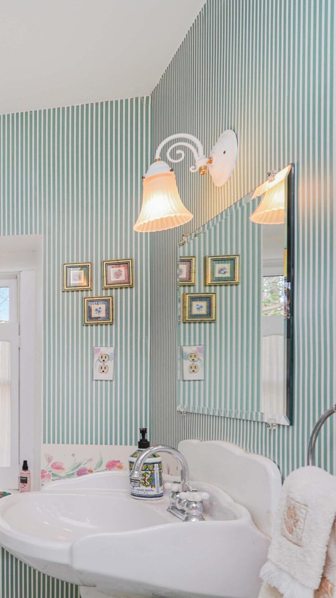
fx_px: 523
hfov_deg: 26.3
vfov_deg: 58.4
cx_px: -164
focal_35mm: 33
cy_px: 390
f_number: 4.5
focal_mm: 16
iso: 100
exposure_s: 1/40
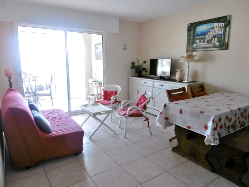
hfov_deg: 71.6
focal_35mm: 24
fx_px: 173
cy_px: 94
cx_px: 124
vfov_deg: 56.8
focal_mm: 4.3
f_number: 3.1
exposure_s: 1/60
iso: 250
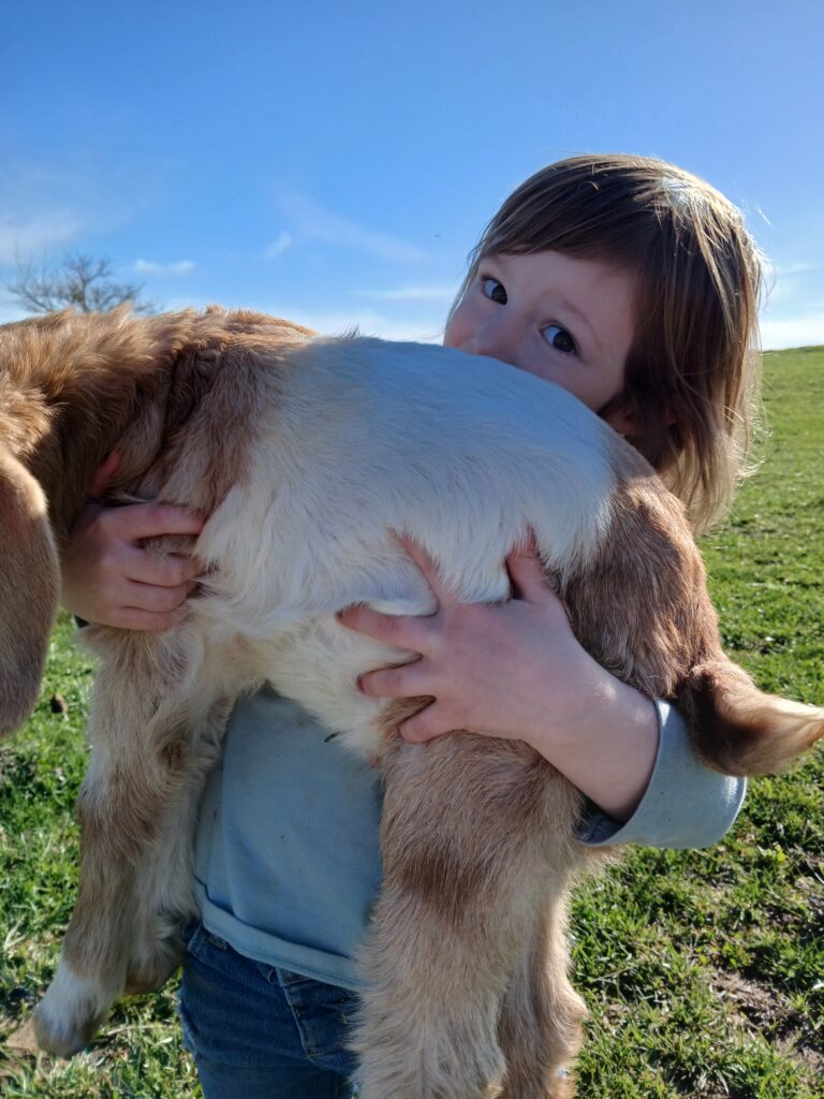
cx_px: 412
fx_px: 825
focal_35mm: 26
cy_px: 550
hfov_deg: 53.1
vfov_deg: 67.3
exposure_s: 1/628
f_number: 1.8
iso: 20
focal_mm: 3.98
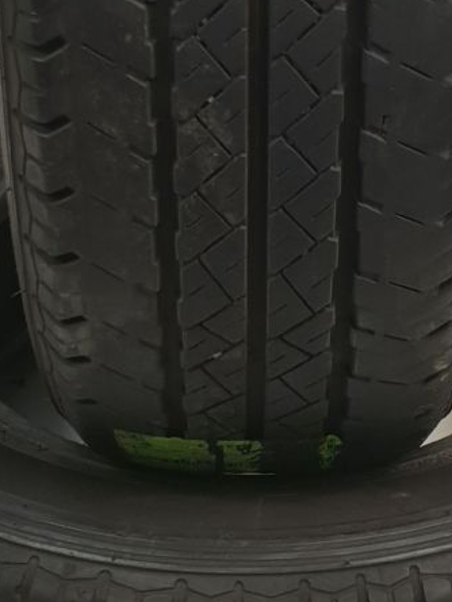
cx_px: 243
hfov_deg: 19.4
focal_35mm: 76
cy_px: 41
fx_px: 1323
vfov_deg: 24.8
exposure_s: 1/50
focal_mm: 4.3
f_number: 2.4
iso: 125
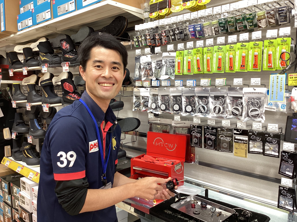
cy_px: 111
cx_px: 148
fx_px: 266
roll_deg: +0.2
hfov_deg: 58.4
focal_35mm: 31
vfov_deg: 45.4
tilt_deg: -5.7
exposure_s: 1/60
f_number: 2.4
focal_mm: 3.3
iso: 160
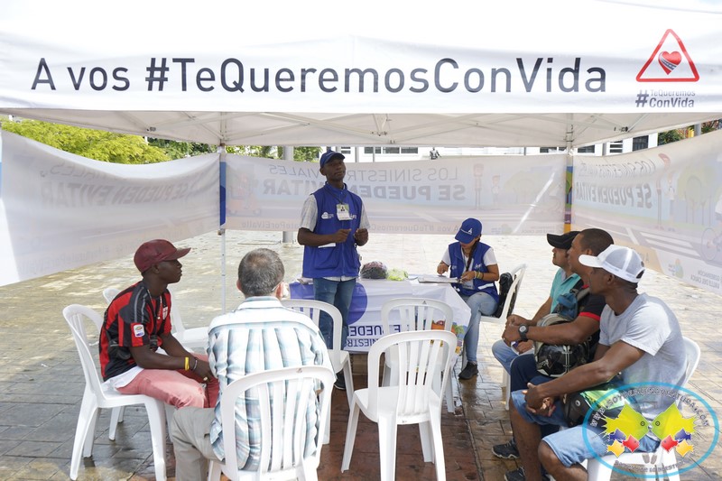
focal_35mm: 31
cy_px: 240
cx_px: 361
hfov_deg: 60.3
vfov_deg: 42.3
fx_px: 622
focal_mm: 31
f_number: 8
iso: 160
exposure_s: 1/125
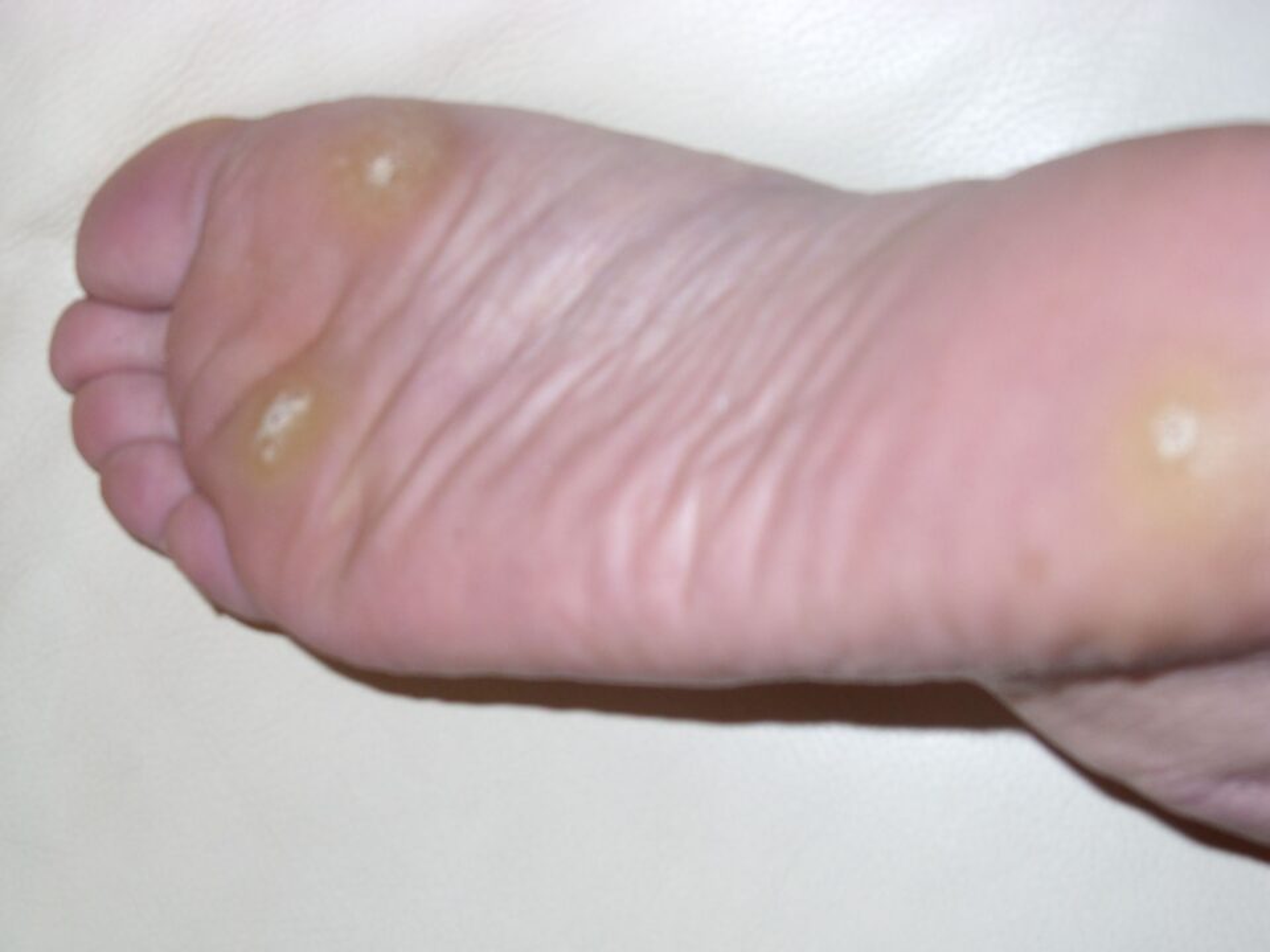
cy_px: 476
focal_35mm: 38
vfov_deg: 37.7
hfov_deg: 49.0
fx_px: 1394
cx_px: 635
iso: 50
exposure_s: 1/30
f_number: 2.8
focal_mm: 6.3
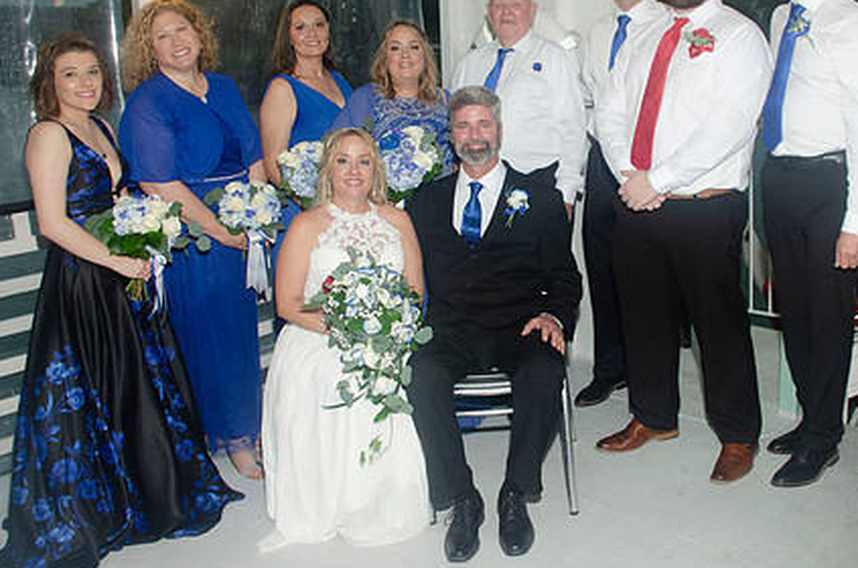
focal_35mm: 37
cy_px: 219
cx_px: 535
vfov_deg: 35.6
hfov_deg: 51.5
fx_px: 880
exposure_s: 1/100
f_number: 5.6
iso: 400
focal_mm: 18
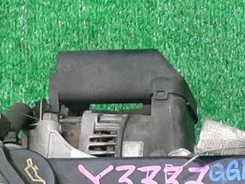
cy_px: 427
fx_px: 956
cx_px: 405
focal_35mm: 135
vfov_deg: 9.8
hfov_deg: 13.5
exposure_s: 1/50
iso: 176
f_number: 1.7
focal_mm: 3.93
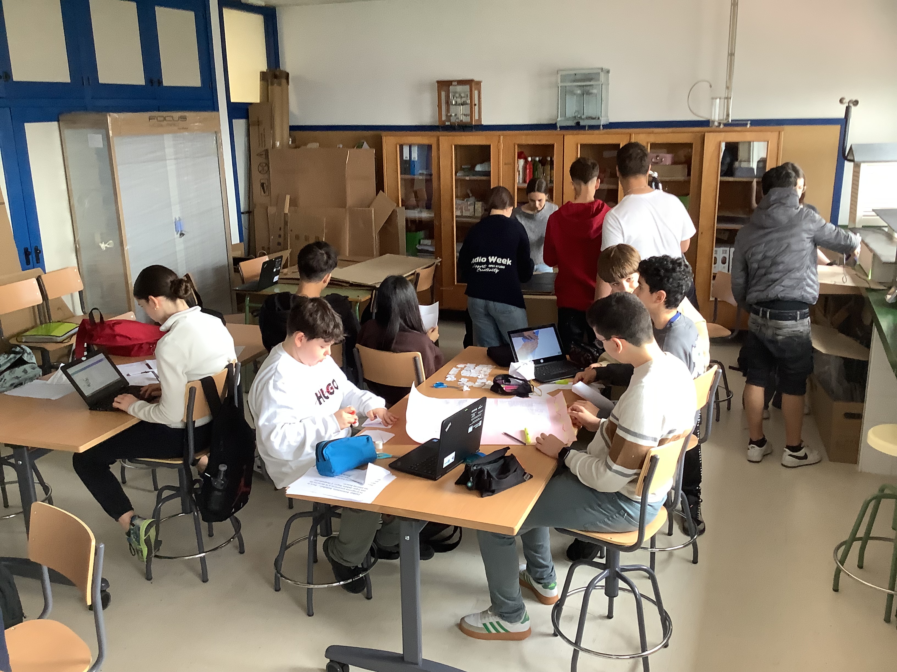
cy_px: 336
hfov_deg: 58.4
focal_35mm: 31
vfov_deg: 45.4
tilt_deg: -16.1
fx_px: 803
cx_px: 448
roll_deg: +0.2
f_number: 2.4
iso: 160
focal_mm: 3.3
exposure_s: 1/60
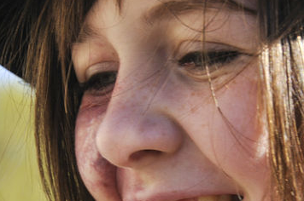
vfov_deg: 6.2
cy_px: 195
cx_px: 231
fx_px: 1854
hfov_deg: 9.4
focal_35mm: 220
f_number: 5.6
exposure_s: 1/400
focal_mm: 58
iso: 200
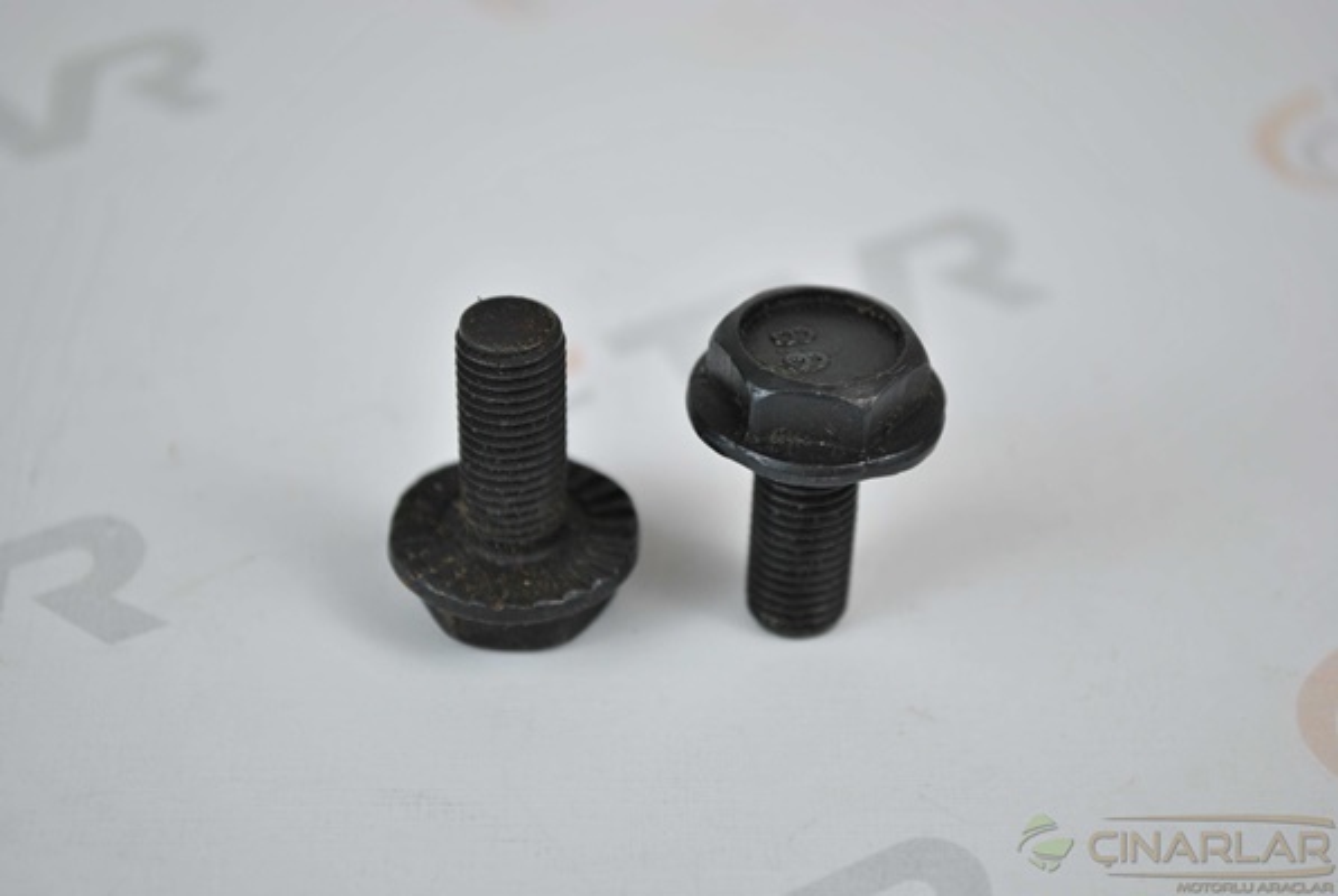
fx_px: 3071
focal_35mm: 82
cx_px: 669
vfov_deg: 16.6
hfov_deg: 24.6
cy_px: 448
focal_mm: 55
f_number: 5.6
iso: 200
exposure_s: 1/30
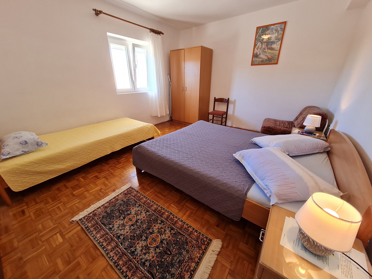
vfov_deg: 89.9
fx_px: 140
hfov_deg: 106.2
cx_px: 186
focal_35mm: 13
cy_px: 140
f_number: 2.2
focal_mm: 1.74
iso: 125
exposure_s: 1/50
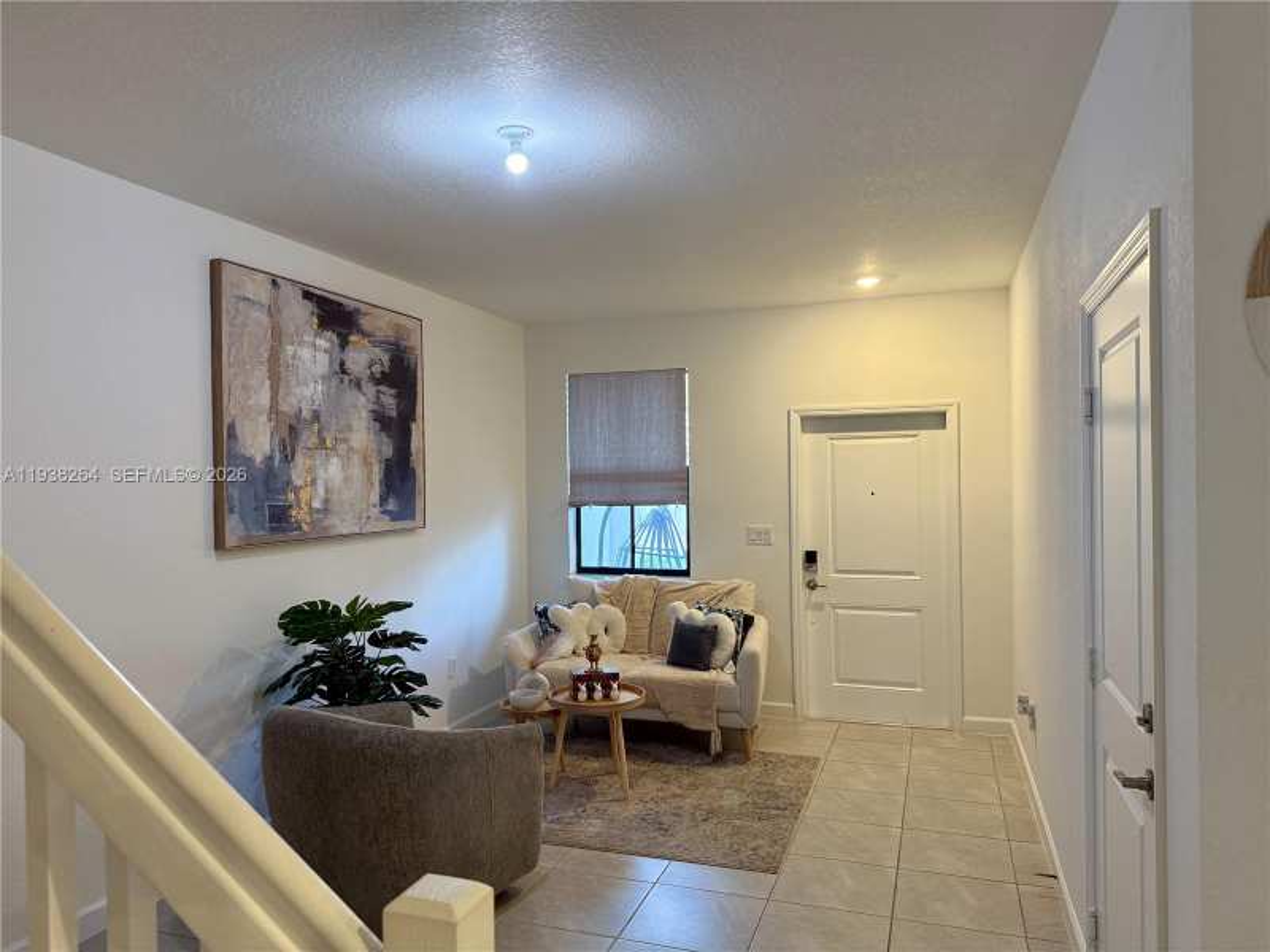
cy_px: 476
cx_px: 635
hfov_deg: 71.6
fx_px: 881
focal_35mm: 24
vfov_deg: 56.8
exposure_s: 1/60
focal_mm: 6.76
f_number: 1.78
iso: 160
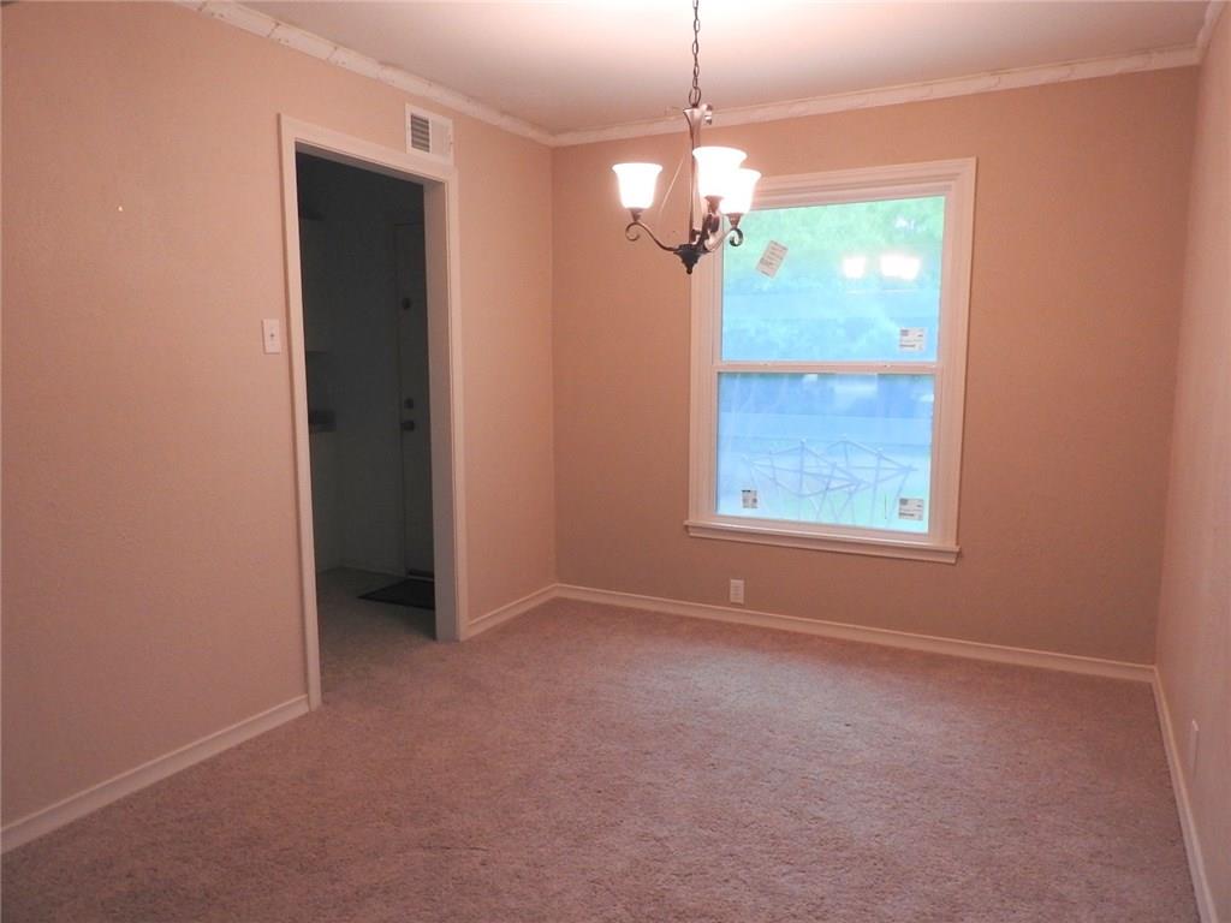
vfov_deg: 56.8
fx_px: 853
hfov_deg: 71.6
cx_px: 616
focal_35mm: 24
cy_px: 462
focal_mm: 4.3
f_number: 3.3
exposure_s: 1/30
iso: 320
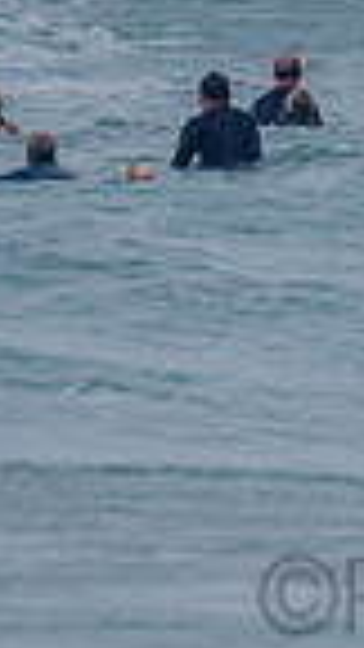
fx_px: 44373
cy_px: -151
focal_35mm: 2586
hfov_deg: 0.5
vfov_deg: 0.8
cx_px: 607
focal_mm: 500
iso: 640
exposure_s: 1/2000
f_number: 5.6
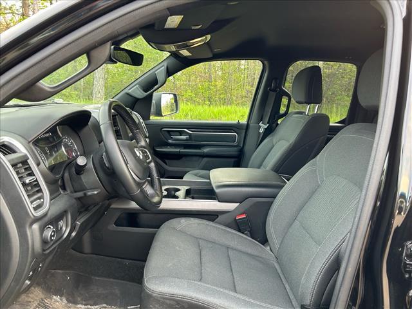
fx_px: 309
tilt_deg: -9.6
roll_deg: -2.8
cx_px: 206
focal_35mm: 26
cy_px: 154
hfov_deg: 67.3
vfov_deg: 53.1
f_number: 1.5
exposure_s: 1/121
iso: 50
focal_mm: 5.7
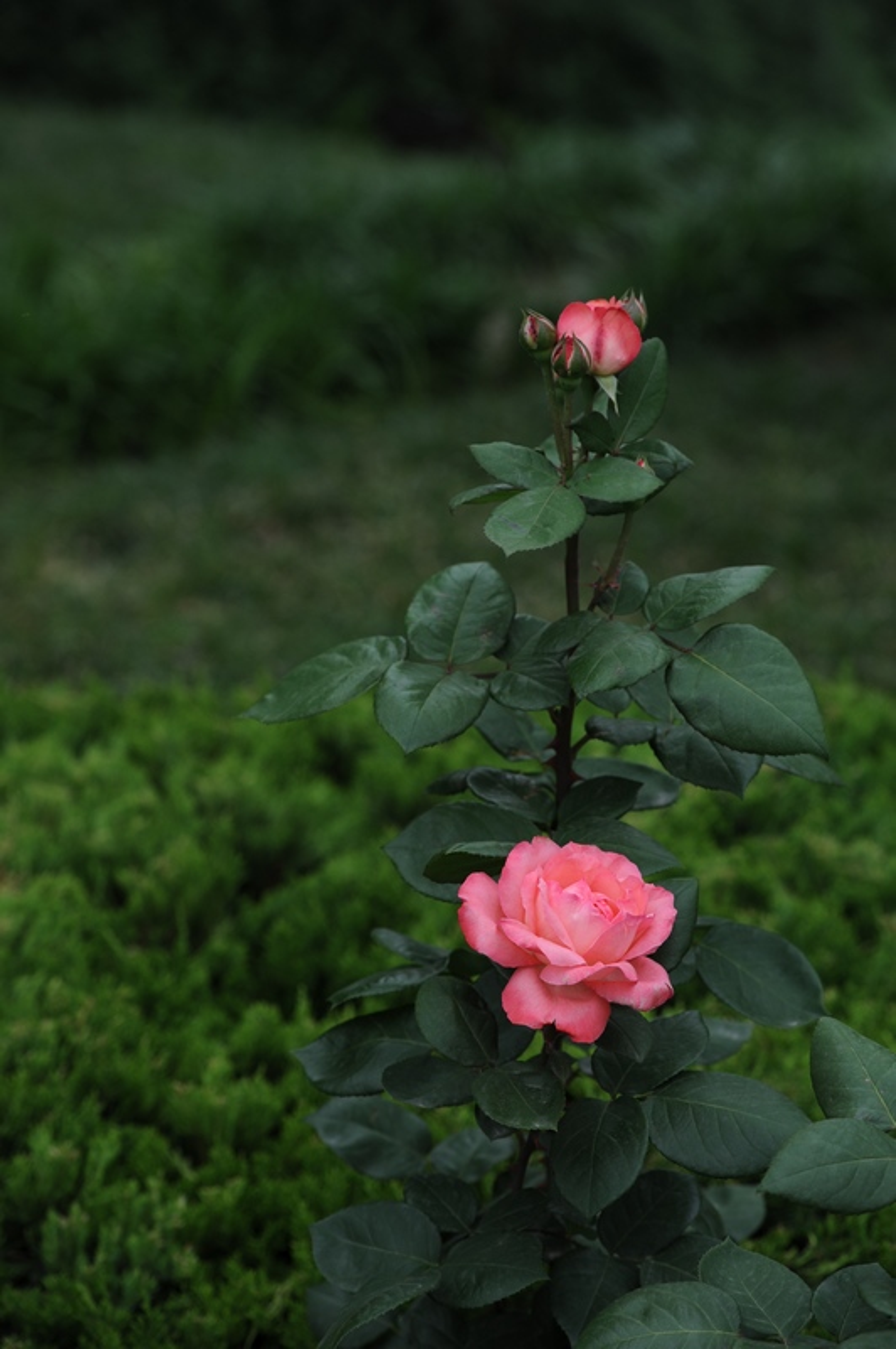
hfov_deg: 12.2
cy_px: 674
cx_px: 448
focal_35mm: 112
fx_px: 4188
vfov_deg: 18.3
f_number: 5.6
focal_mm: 112
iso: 250
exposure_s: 1/800
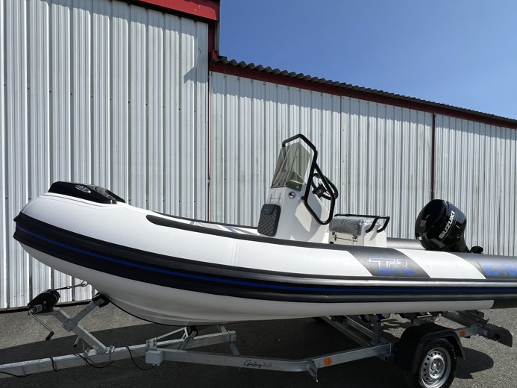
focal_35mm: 18
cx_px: 260
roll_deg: -0.7
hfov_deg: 87.7
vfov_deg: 71.4
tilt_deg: -1.8
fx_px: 269
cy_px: 214
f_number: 1.8
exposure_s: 1/3922
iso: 32
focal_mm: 1.57
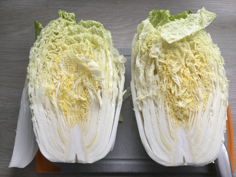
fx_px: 211
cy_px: 88
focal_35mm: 31
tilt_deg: -68.0
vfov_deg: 45.4
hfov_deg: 58.4
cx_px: 118
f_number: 2.4
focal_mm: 3.3
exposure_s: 1/33
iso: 125
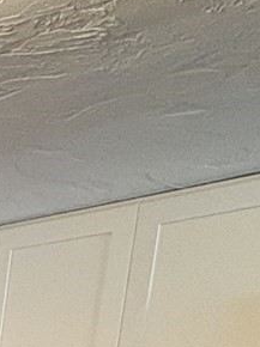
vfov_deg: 16.4
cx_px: -410
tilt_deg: -9.0
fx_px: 993
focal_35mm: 99
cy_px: 638
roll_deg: -2.7
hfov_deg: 11.6
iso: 250
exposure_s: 1/60
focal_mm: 2.22
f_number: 2.2
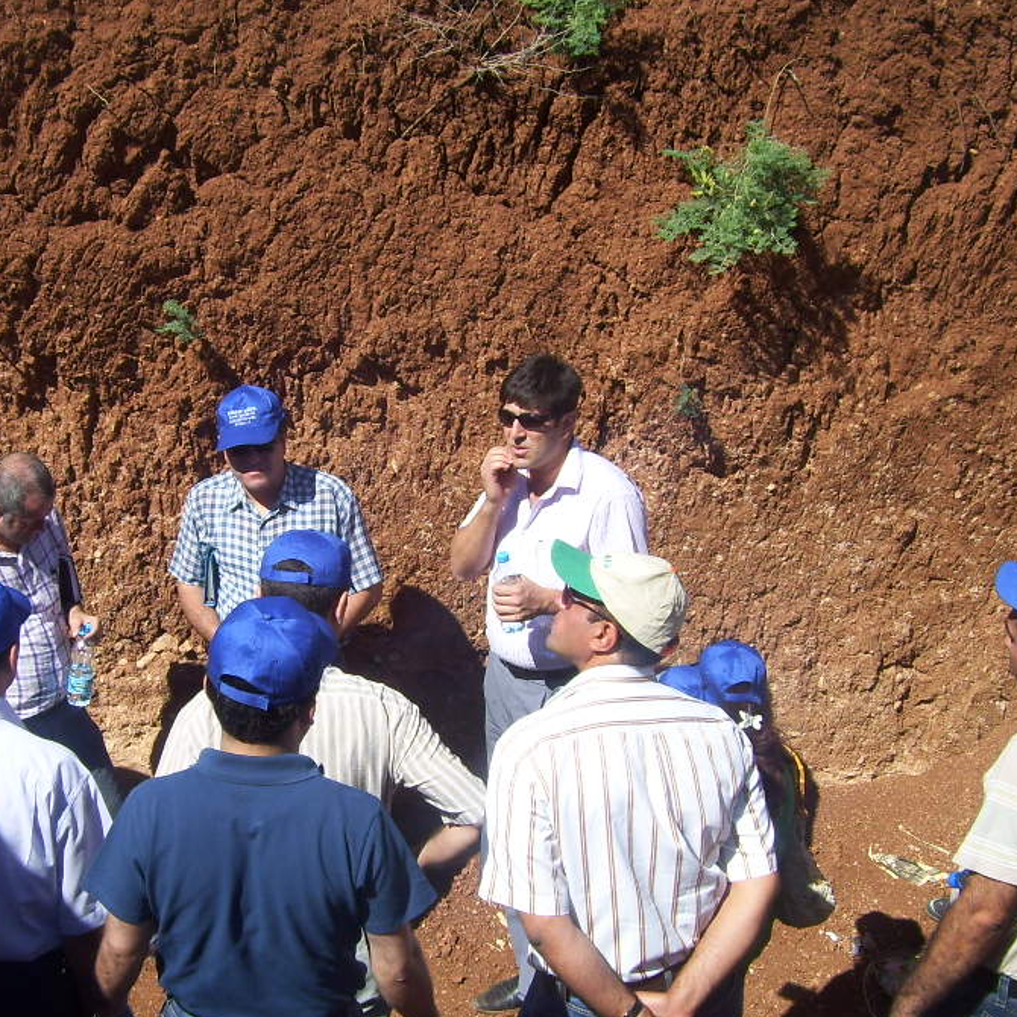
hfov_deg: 29.9
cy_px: 518
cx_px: 357
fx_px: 1895
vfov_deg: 30.0
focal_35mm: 57
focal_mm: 6
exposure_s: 1/500
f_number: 4.8
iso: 80
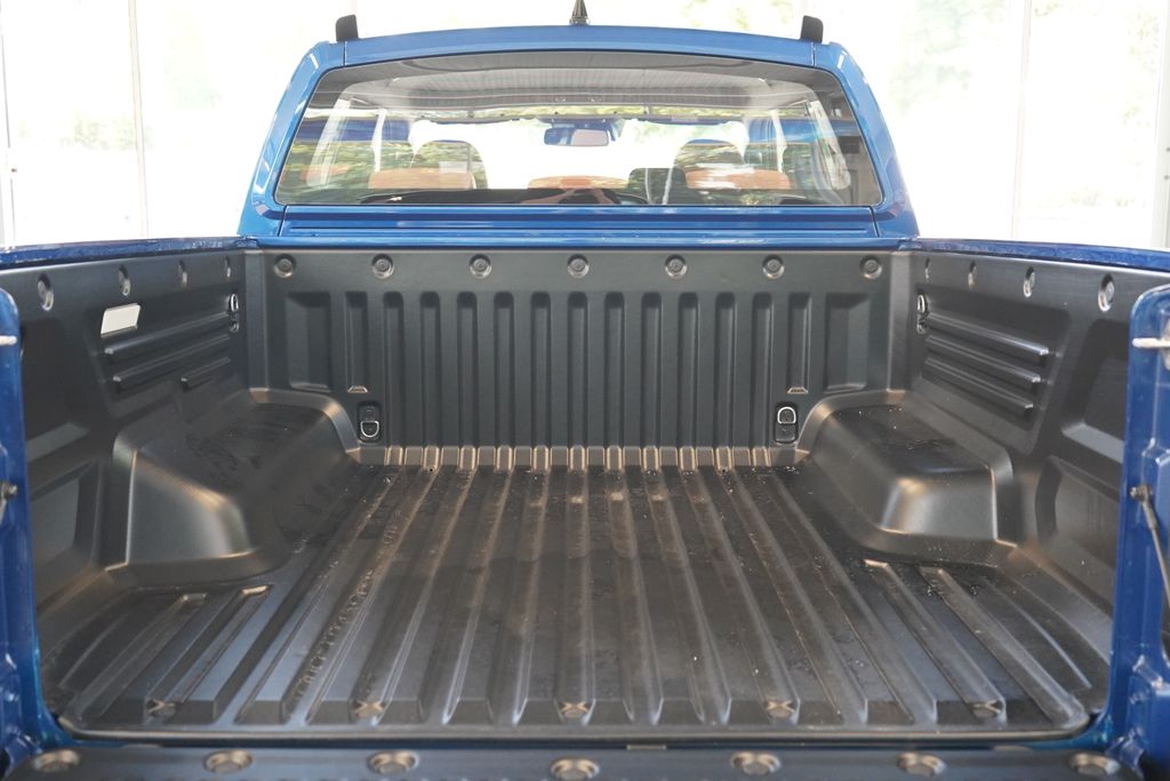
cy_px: 390
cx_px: 585
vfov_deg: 34.2
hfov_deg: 49.5
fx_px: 1268
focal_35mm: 39
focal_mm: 39
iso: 5000
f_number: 4
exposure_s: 1/160
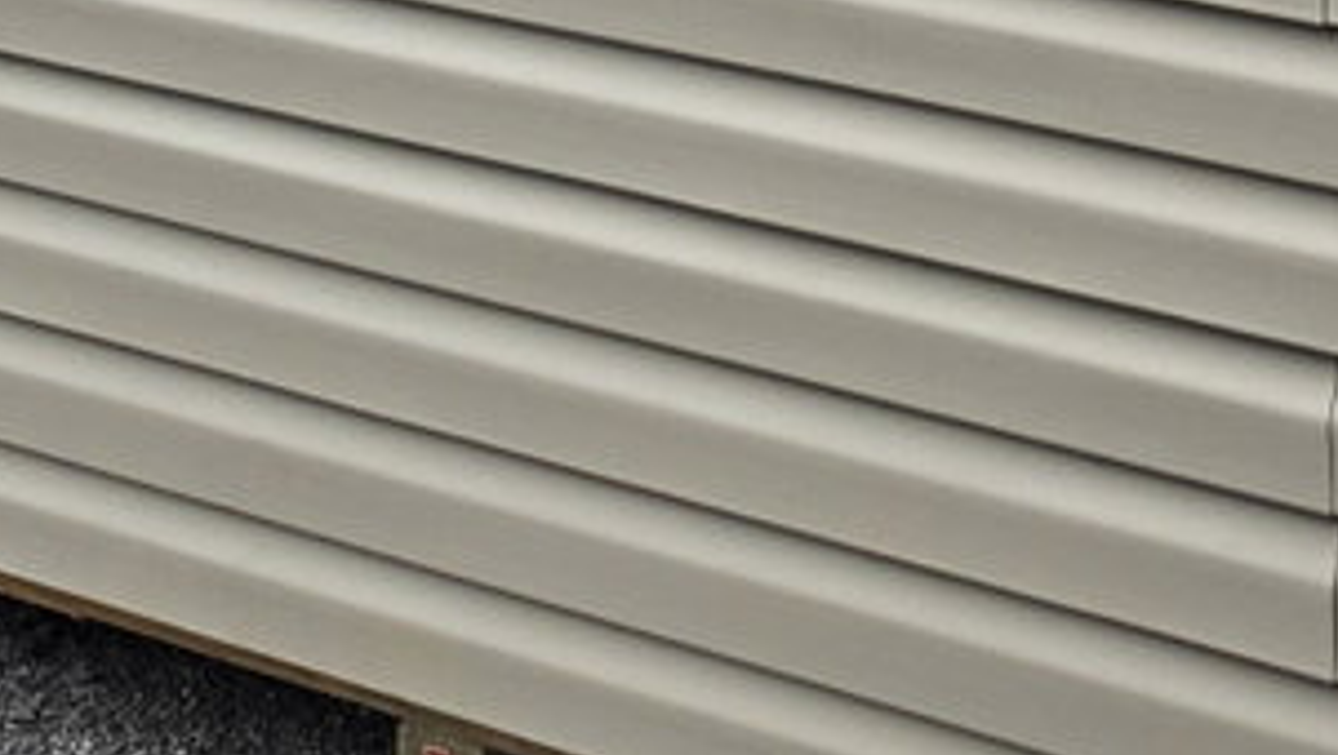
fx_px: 4723
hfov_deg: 16.0
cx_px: 1102
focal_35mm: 133
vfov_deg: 8.4
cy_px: -1084
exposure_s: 1/4538
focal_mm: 6.5
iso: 64
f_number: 1.4
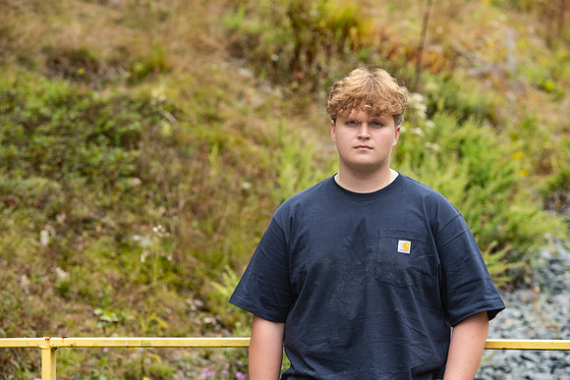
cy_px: 190
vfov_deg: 9.8
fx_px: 2217
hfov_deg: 14.7
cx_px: 285
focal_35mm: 140
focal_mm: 140
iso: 500
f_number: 5.6
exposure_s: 1/250
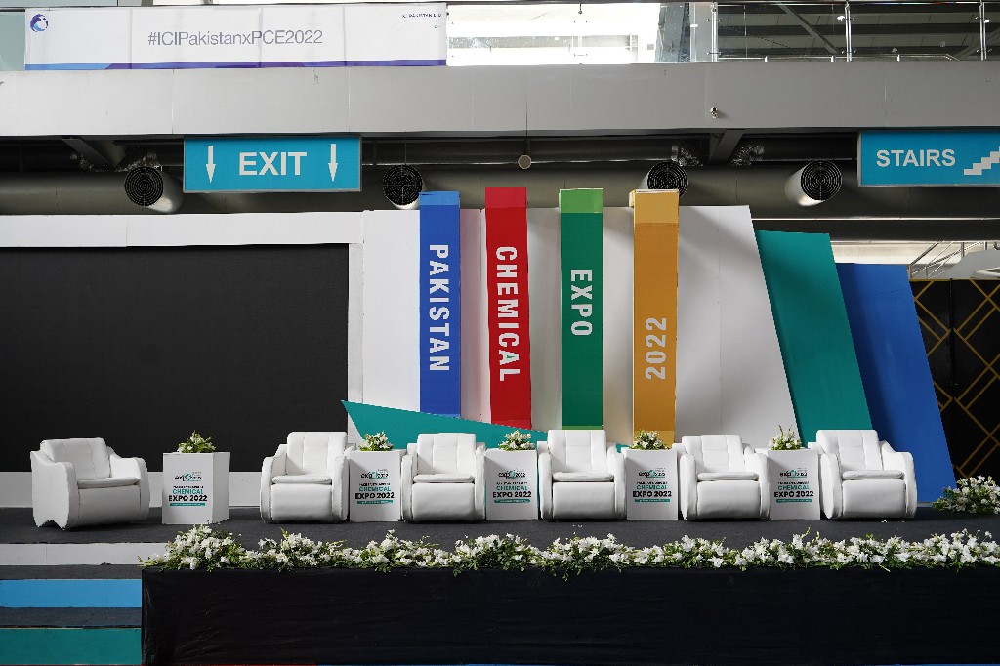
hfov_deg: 51.9
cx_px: 500
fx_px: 1027
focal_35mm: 37
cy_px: 333
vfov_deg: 35.9
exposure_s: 1/160
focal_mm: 37
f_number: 4
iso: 800
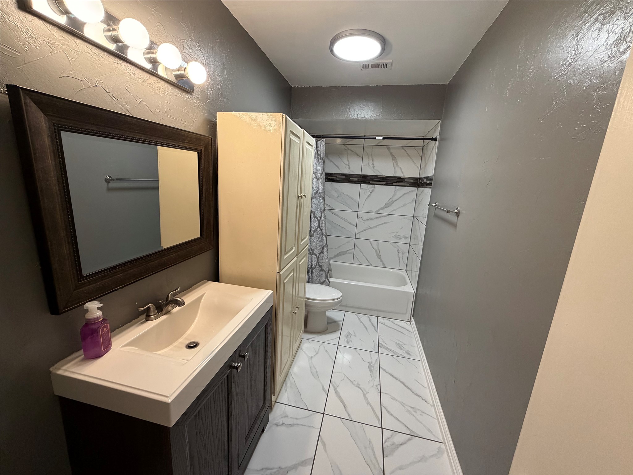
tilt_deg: -12.1
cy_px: 238
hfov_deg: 102.1
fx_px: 256
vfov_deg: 85.7
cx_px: 316
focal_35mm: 14
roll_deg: -3.5
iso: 320
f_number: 2.2
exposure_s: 1/120
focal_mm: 2.22
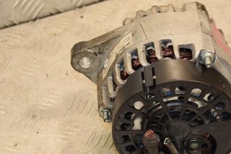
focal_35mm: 131
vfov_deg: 10.5
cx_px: 159
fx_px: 841
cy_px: 94
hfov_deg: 15.6
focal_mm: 62
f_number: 5.3
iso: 800
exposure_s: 1/125
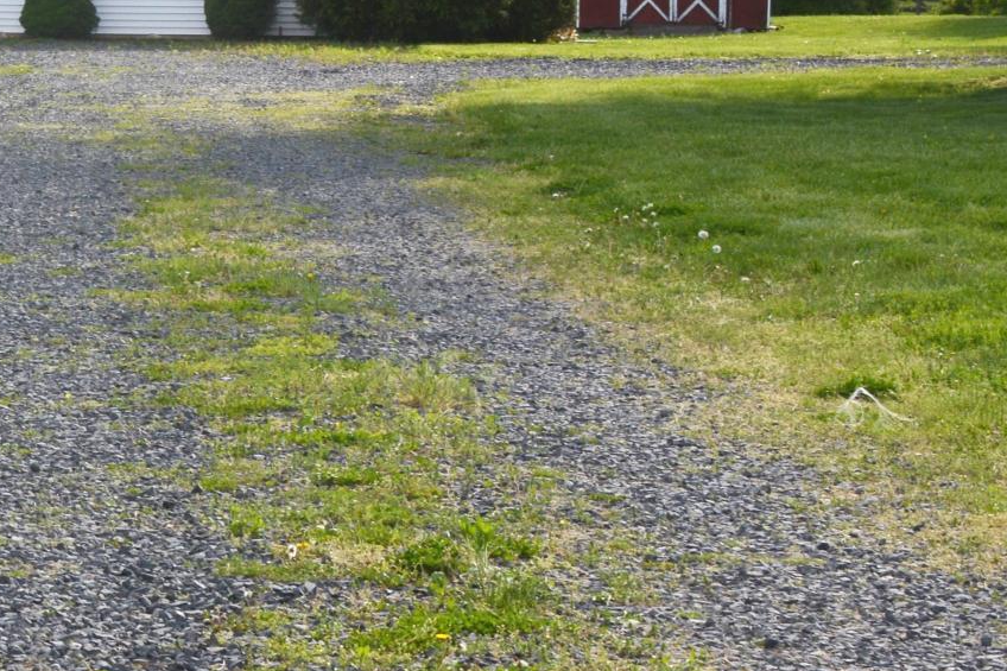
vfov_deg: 9.9
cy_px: 235
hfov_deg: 14.0
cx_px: -480
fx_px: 3859
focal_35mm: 138
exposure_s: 1/200
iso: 100
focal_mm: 26
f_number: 10
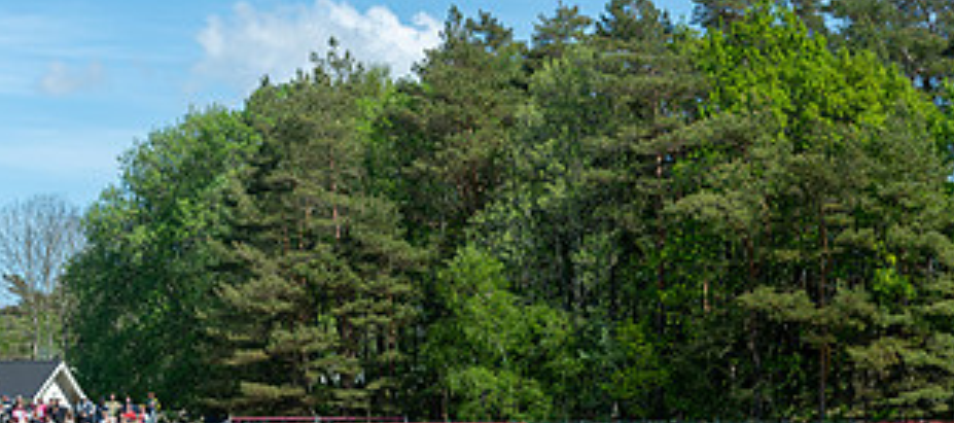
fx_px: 2122
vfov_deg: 11.2
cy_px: 504
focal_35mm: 88
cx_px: 671
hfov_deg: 25.1
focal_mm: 40
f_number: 4
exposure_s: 1/1250
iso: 250
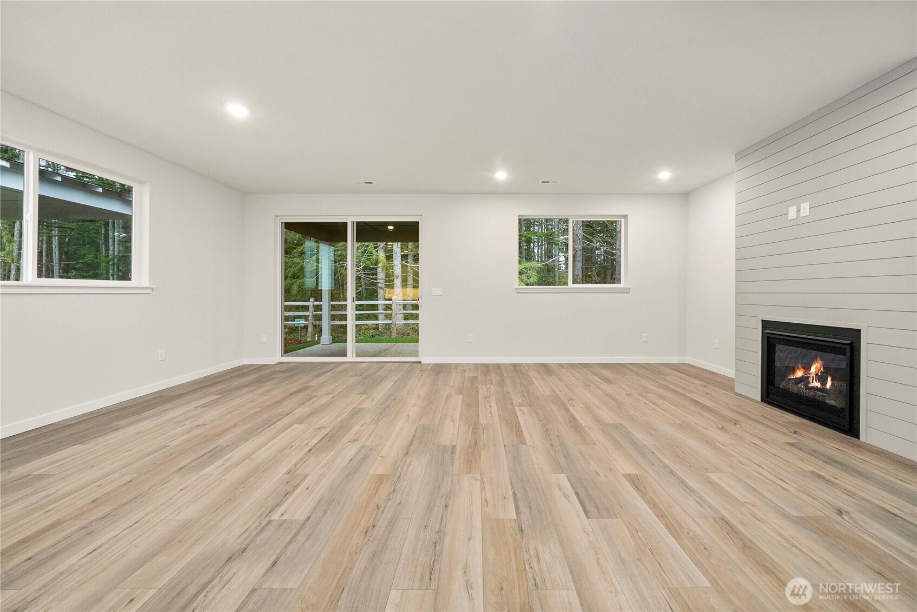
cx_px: 458
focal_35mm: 12
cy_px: 306
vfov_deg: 90.1
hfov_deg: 112.6
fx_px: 306
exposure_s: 1/60
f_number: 7.1
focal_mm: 12
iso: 400
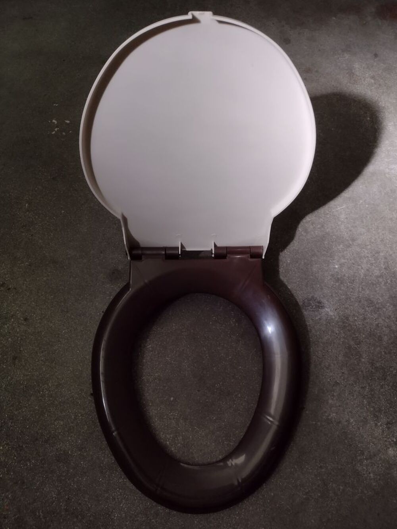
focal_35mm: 27
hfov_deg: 51.4
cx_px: 198
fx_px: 413
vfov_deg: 65.3
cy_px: 264
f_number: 1.7
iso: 163
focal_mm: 4.71
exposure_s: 1/50
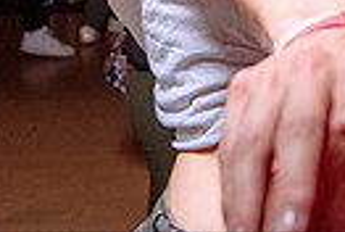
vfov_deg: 9.7
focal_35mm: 137
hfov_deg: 14.8
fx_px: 1316
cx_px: 315
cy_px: -157
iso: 1000
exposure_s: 1/60
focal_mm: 24
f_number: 4
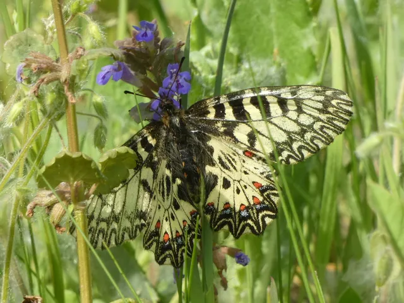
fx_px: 4482
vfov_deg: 3.9
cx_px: 202
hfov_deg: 5.2
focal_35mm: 384
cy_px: 152
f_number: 5.6
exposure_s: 1/80
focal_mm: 68.8
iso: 100
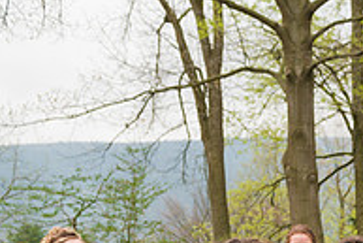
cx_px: 406
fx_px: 969
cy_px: 362
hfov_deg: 20.2
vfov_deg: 13.5
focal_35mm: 96
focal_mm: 32
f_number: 5
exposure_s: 1/1250
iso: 320
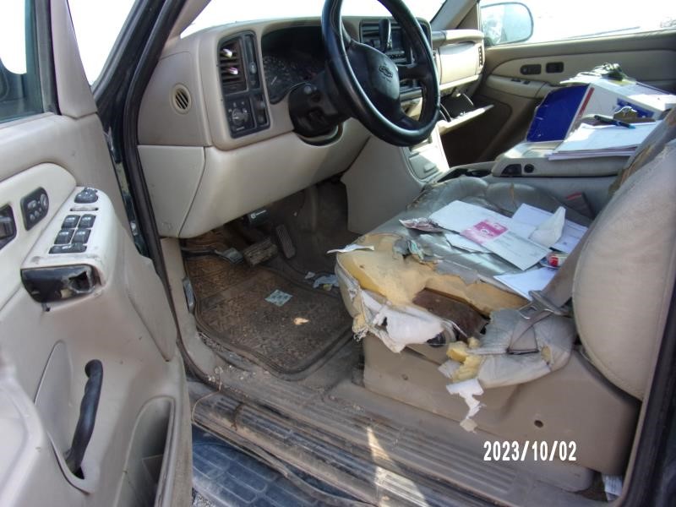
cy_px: 254
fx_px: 469
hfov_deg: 71.6
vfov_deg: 56.8
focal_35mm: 24
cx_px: 338
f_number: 3.3
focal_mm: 4.3
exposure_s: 1/140
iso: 80
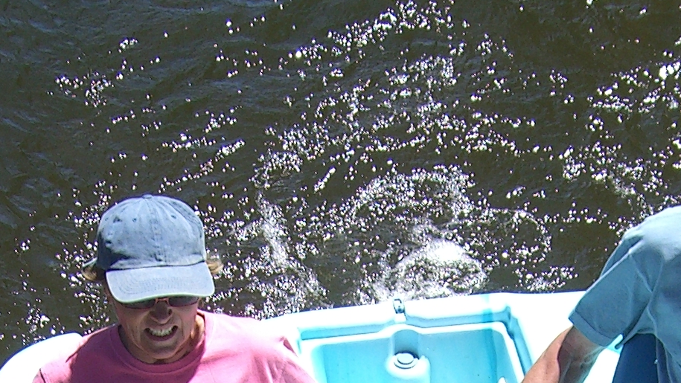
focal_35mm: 139
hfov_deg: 15.4
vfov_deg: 8.2
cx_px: 397
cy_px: 854
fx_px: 2510
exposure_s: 1/400
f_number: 4
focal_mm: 7.9
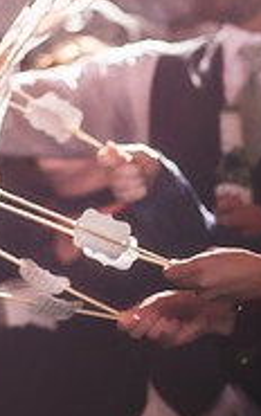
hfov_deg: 4.7
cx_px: -356
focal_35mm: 271
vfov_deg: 7.7
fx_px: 3077
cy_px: 48
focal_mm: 85
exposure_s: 1/200
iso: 640
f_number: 2.8
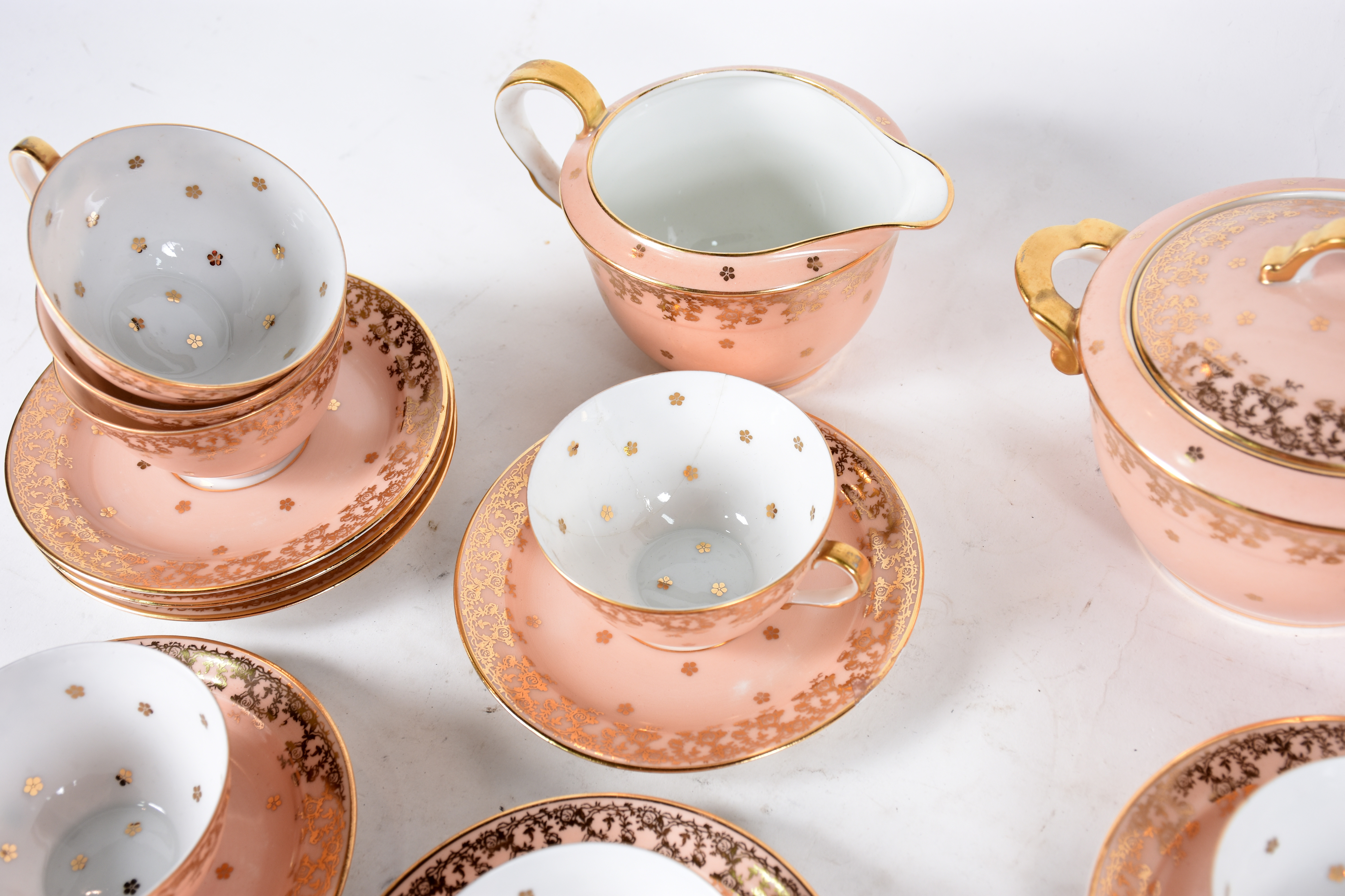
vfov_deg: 26.5
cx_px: 672
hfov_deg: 38.9
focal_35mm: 51
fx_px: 1905
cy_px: 448
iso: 200
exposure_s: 1/50
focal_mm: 34
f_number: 6.3
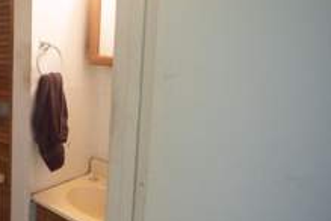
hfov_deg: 43.5
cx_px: -24
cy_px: 83
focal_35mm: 35
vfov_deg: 37.6
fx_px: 322
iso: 250
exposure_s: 1/60
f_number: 4.5
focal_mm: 16
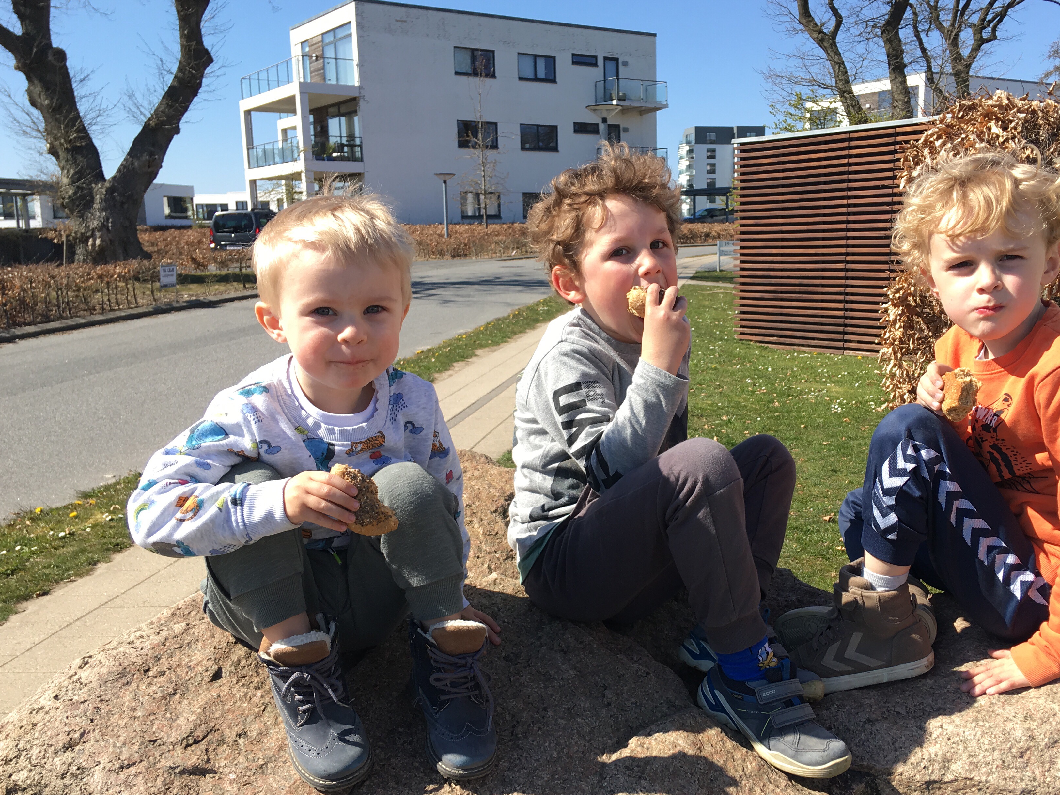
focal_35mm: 36
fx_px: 1102
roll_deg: +1.4
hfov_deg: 51.1
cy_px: 427
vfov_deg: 39.6
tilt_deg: -10.8
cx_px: 624
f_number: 2.2
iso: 25
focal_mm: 4.15
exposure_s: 1/785
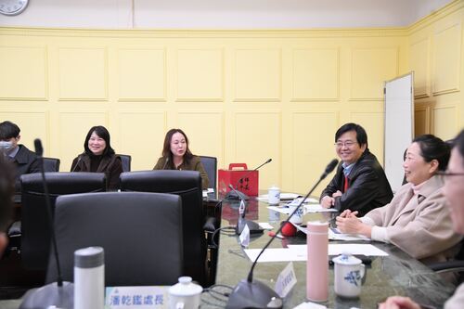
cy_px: 154
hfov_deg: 48.5
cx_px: 232
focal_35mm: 40
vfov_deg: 33.4
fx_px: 515
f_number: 4
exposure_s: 1/160
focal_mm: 40
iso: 4000
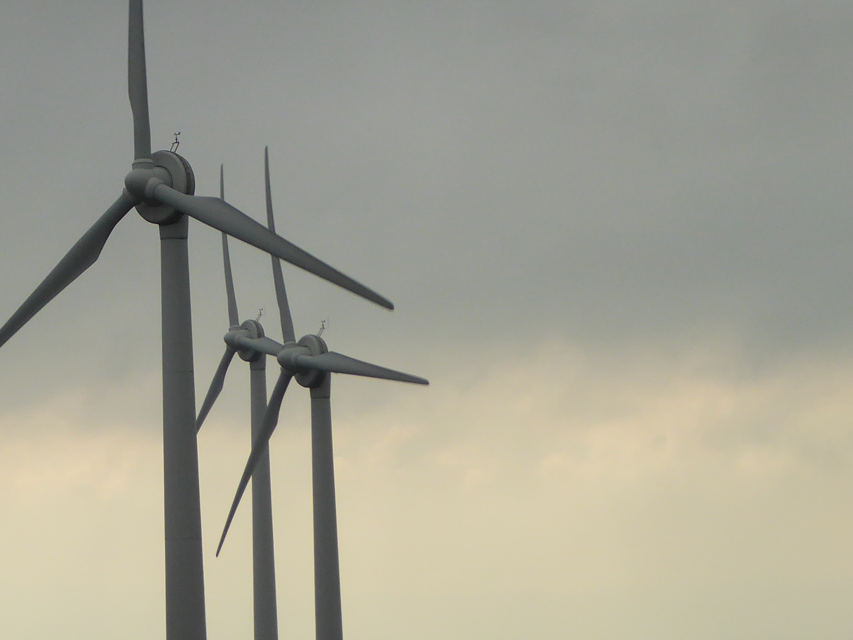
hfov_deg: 12.1
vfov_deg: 9.1
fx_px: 3992
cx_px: 82
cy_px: 129
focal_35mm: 162
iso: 100
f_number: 4.4
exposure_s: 1/250
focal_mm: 11.7
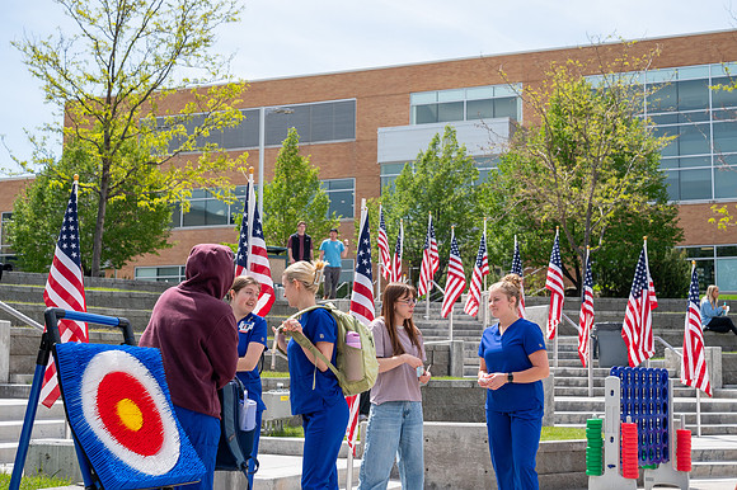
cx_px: 392
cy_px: 229
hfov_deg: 36.7
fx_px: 1112
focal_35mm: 54
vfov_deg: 24.9
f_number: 5.6
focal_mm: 51
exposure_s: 1/1000
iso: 250
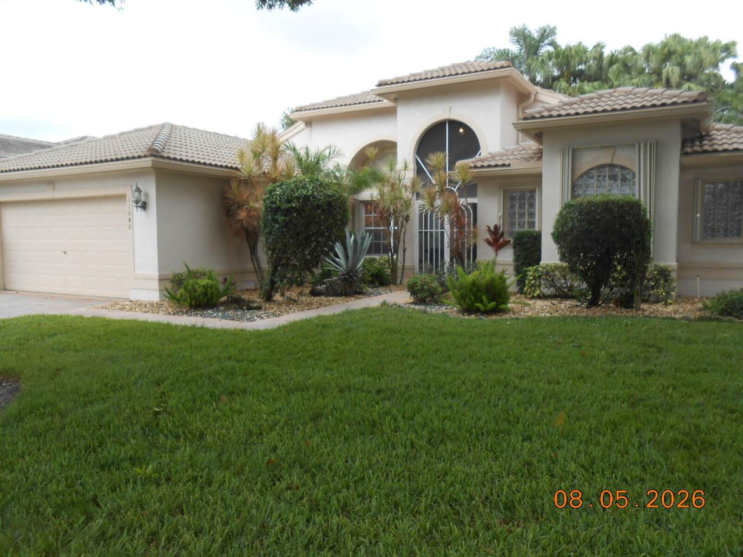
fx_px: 558
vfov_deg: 53.1
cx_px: 372
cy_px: 278
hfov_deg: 67.3
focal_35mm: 26
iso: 80
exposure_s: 1/100
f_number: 3.5
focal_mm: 4.6
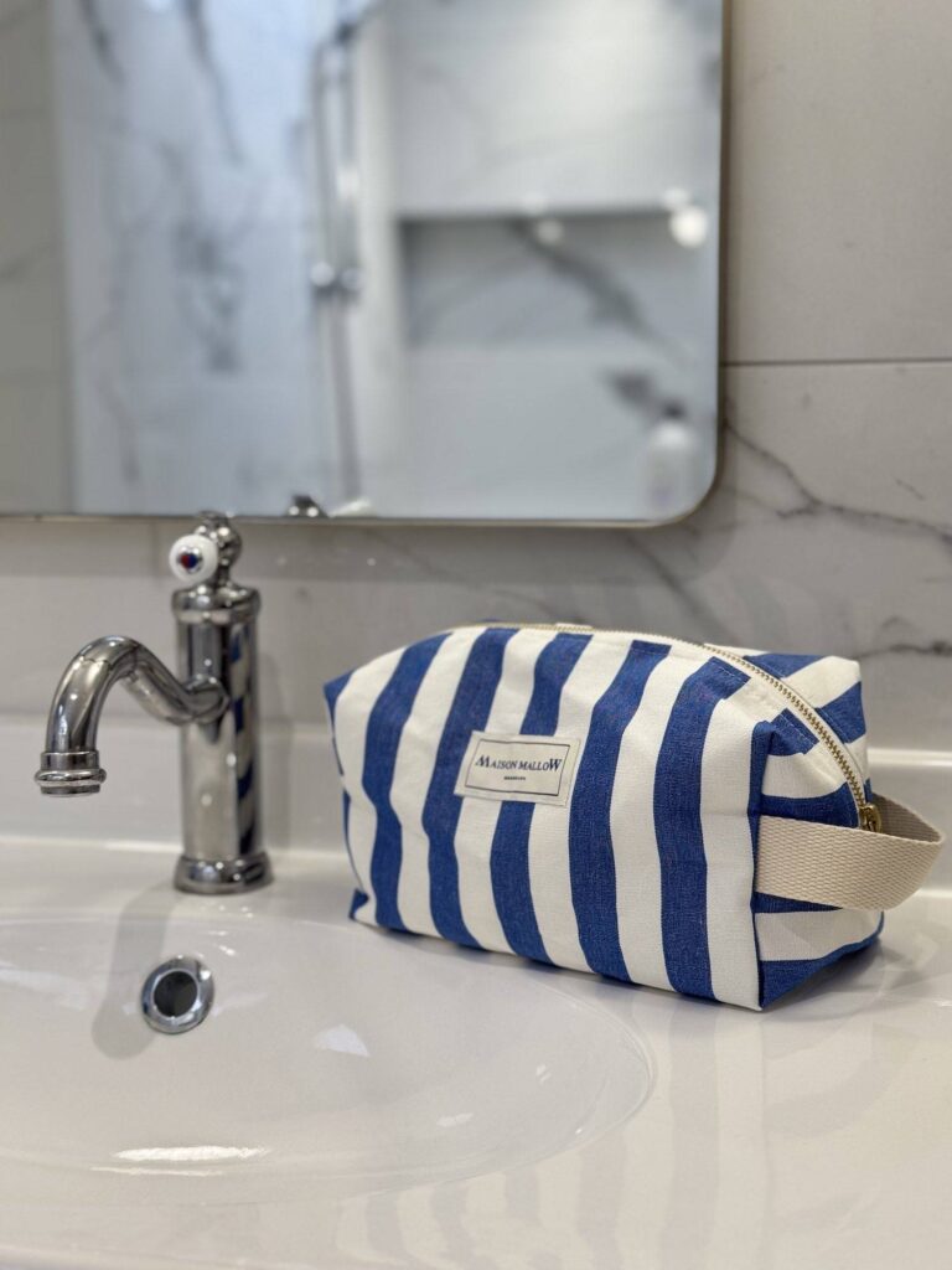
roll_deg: +0.0
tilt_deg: -8.6
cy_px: 635
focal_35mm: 48
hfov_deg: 30.3
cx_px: 476
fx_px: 1760
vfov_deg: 39.7
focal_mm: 6.76
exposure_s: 1/100
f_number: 1.78
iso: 100
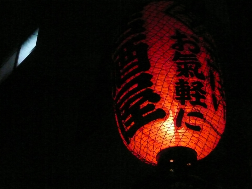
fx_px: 495
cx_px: 126
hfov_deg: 28.6
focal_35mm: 68
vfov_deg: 21.6
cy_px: 94
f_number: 4.3
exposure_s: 1/200
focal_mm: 11.2
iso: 1250
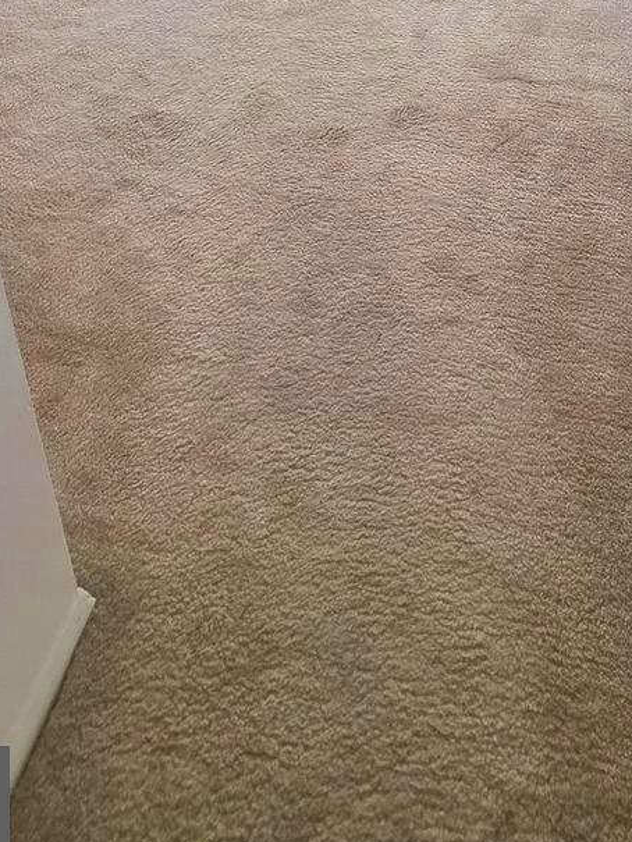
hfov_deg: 41.8
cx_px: 464
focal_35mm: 33
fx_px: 803
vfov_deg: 38.0
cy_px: -209
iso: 25
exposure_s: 1/120
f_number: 1.9
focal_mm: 2.2
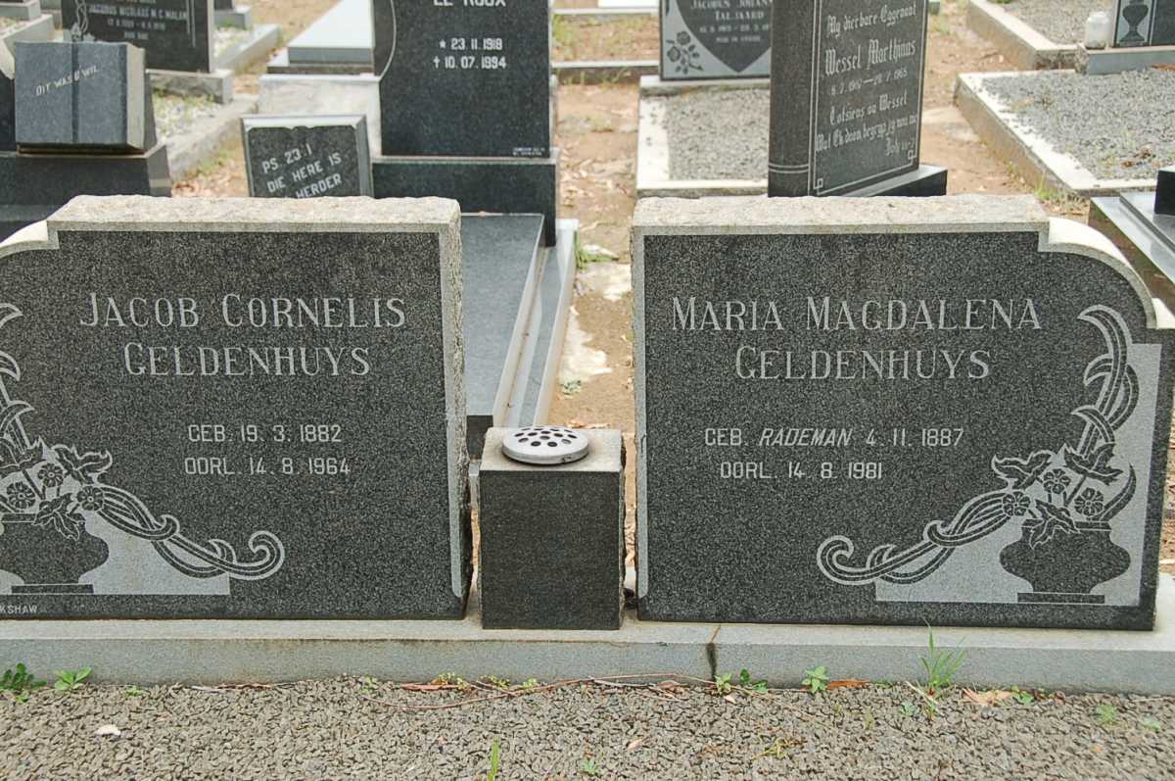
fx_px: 1760
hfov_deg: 36.9
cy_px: 390
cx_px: 588
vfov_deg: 25.0
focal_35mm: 54
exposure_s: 1/125
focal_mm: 36
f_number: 5.6
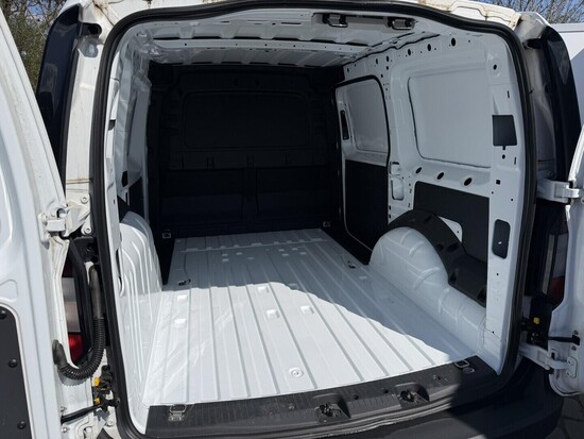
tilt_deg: -15.6
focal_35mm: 24
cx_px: 292
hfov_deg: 71.6
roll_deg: -0.1
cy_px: 220
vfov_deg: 56.9
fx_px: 405
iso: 80
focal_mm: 6.76
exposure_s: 1/11905
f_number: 1.78
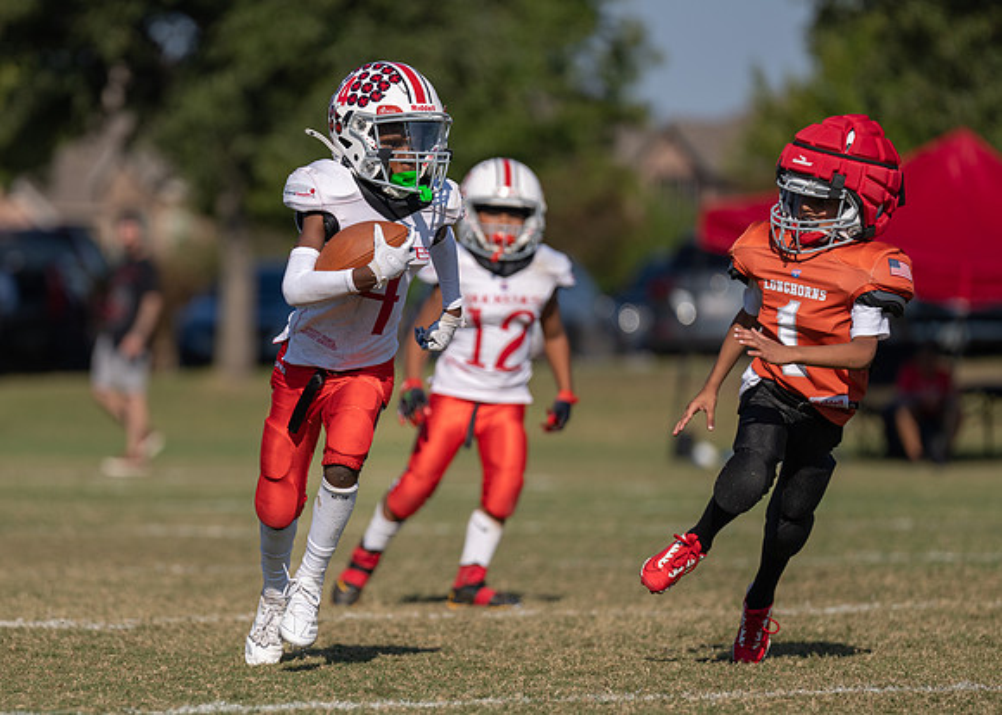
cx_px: 316
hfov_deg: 7.2
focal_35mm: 278
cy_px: 363
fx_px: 7922
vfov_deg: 5.2
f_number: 2.8
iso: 100
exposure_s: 1/4000
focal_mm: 200
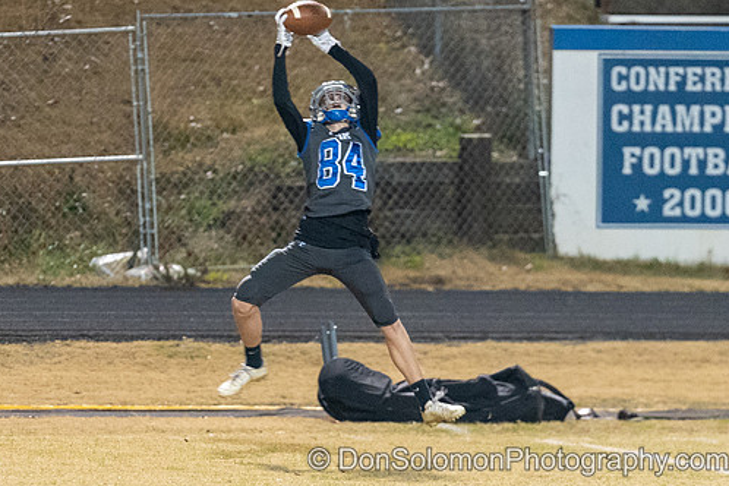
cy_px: 308
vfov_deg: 2.7
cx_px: 206
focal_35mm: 506
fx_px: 10246
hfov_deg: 4.1
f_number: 3.2
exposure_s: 1/320
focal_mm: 200
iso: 6400
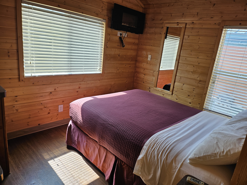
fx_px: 171
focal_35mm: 24
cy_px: 92
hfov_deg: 71.6
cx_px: 124
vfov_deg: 56.8
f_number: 1.8
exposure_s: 1/180
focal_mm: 5
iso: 64
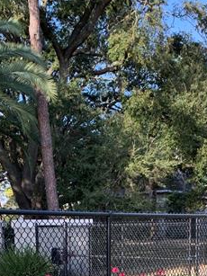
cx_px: 95
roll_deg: +1.3
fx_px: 519
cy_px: 307
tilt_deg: -7.1
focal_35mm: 65
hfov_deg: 22.6
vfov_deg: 27.2
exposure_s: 1/311
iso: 25
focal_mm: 4.25
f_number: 1.8
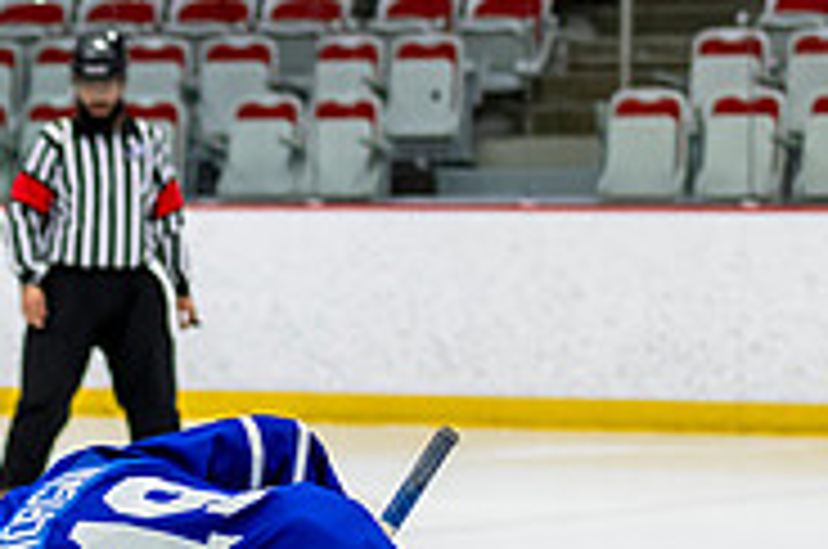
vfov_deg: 4.4
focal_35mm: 313
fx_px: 7186
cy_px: 739
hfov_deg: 6.5
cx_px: -514
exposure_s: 1/800
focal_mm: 75
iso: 1600
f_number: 3.2
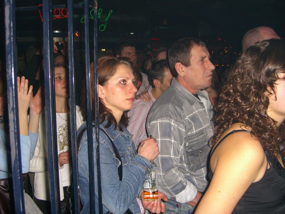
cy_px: 107
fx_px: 313
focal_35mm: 38
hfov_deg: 49.0
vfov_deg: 37.7
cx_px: 142
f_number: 2.8
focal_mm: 7.9
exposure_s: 1/60
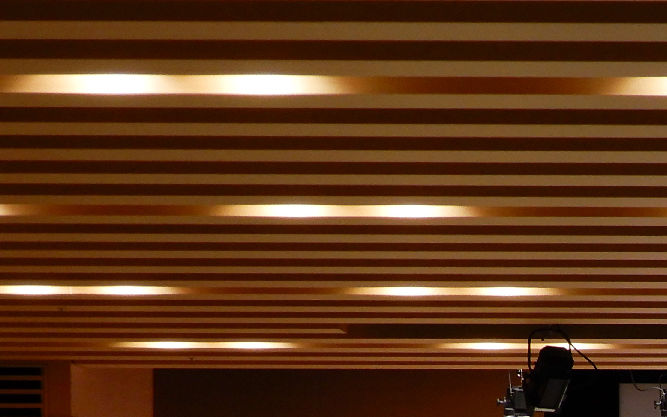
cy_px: 685
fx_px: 2527
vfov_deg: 9.1
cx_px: 968
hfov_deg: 14.2
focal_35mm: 139
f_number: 4
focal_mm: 8
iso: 125
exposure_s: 1/30
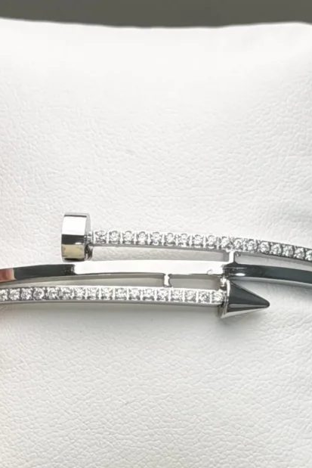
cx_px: 144
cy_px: 304
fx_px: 1117
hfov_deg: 15.9
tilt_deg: -75.9
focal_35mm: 86
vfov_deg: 23.6
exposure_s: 1/786
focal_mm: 6.76
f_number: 1.78
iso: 64
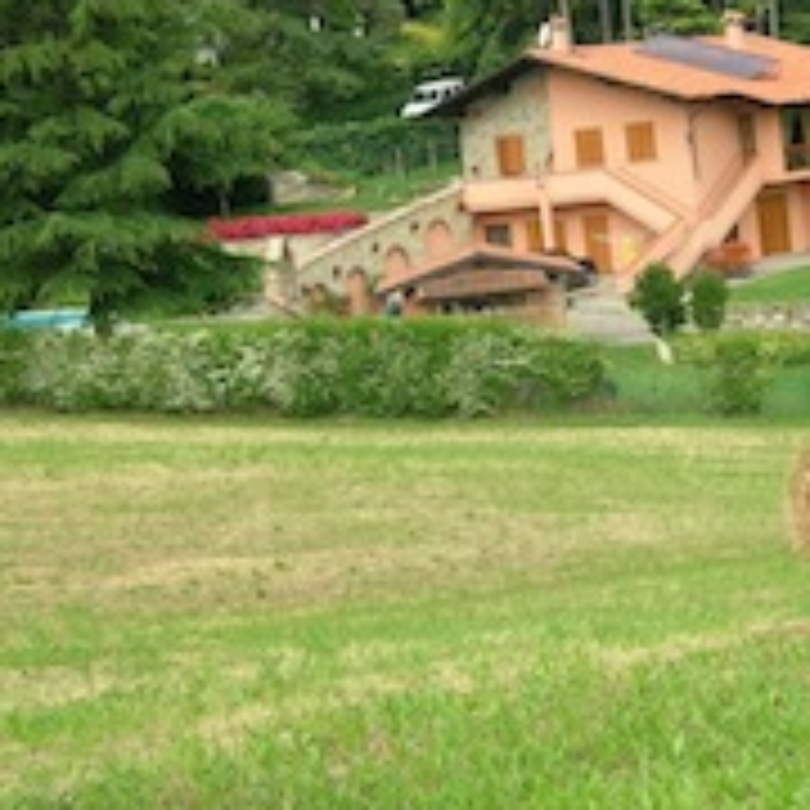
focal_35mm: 110
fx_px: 2912
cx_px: 626
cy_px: 374
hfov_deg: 15.7
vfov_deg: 15.8
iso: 50
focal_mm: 10.6
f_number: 4.5
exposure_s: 1/141
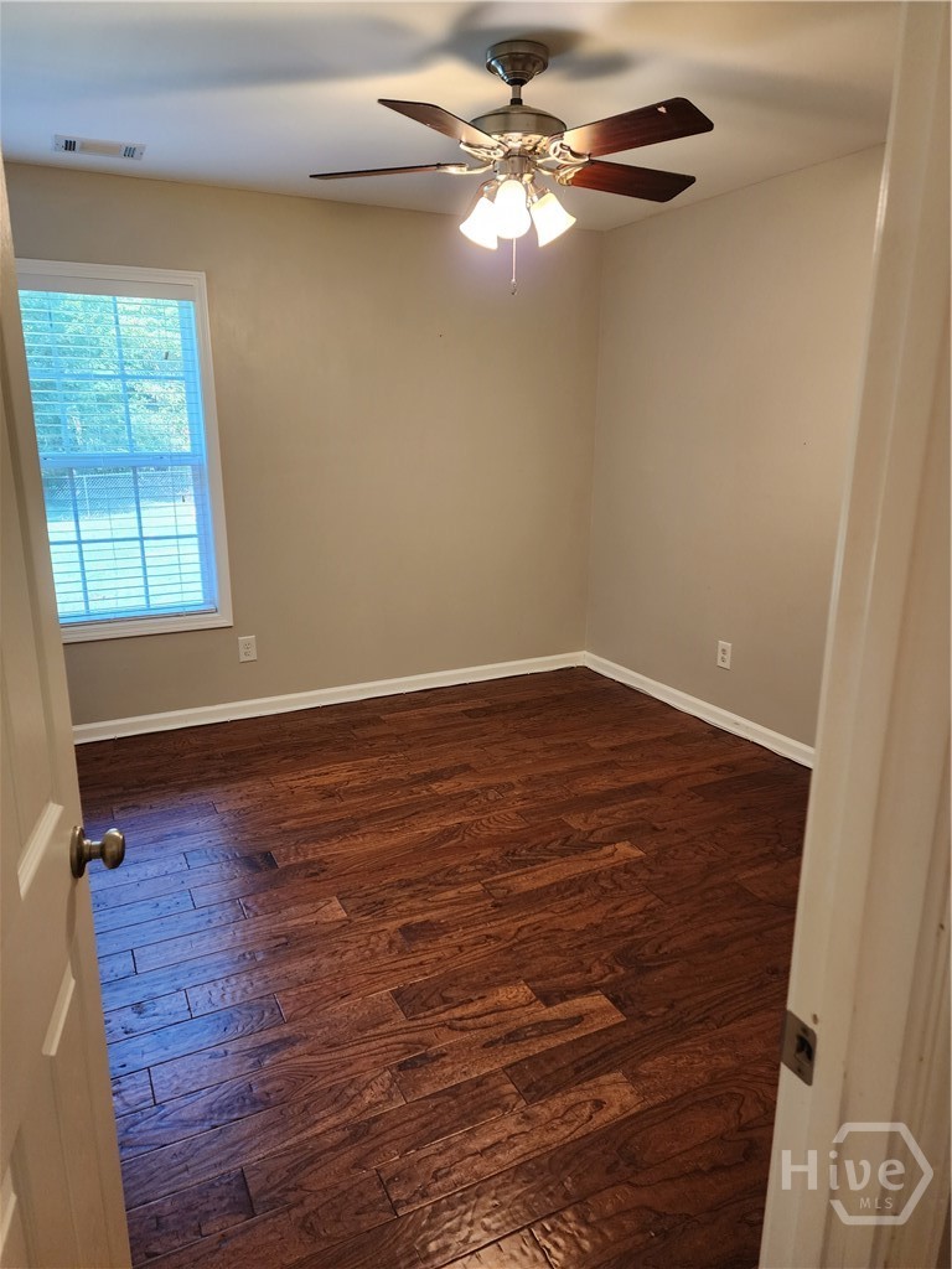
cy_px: 634
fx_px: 843
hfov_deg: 58.9
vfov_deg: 73.9
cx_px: 476
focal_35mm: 23
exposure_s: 1/120
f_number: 1.8
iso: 400
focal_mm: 6.4
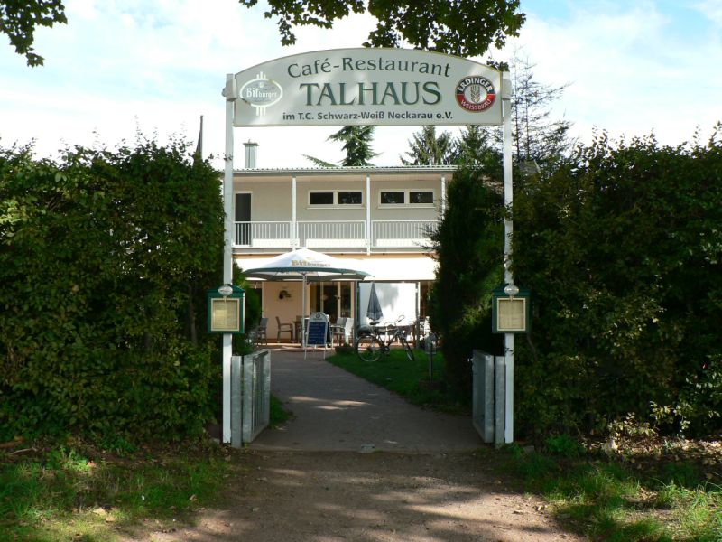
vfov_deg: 39.7
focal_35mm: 36
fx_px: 751
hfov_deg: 51.4
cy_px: 271
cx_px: 361
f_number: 4
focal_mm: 6
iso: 80
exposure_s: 1/200
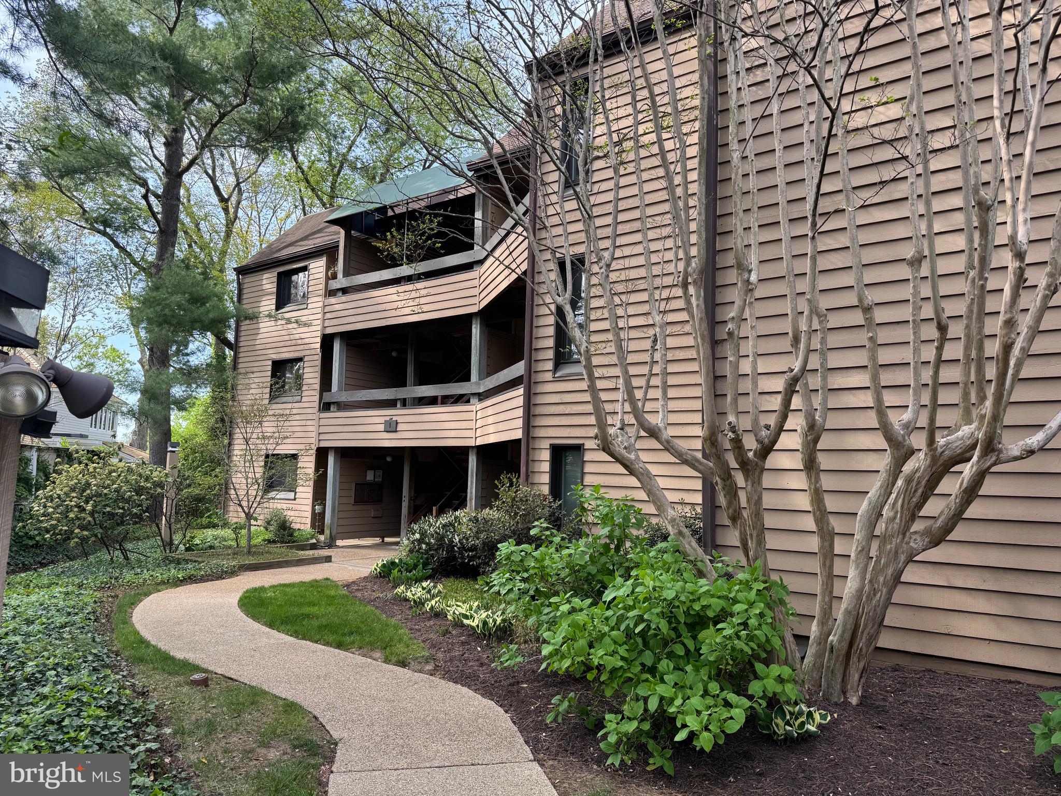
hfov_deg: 71.6
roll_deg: -1.9
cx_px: 530
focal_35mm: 24
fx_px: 736
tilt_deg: +5.3
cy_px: 398
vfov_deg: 56.8
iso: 80
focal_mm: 6.76
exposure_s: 1/514
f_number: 1.78
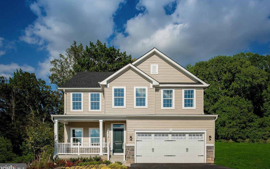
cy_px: 81
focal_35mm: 25
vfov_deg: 49.3
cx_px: 134
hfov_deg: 72.6
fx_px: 184
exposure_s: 1/250
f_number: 8
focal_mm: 24
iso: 64
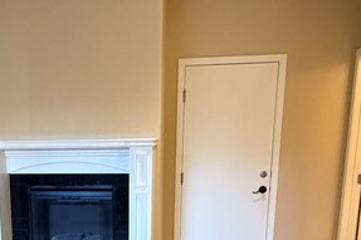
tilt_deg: -14.4
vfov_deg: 24.3
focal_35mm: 52
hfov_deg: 37.2
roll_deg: +1.2
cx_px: 88
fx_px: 521
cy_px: 261
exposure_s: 1/60
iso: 800
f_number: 2.2
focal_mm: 2.22
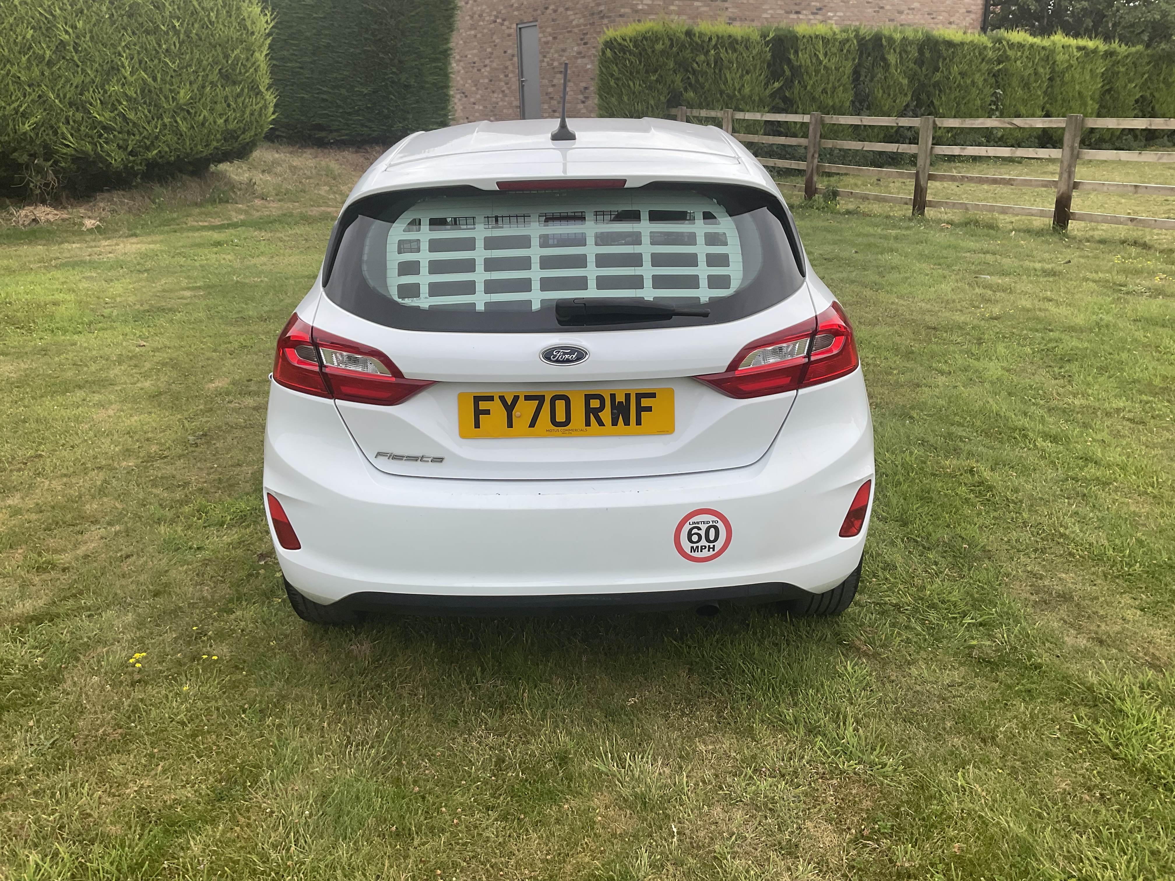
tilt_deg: -18.6
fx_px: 984
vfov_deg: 48.2
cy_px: 440
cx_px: 588
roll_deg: +1.4
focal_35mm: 29
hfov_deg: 61.7
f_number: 1.8
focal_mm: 3
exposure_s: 1/1121
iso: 16
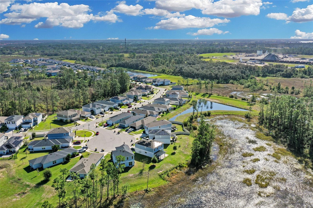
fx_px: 243
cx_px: 156
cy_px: 104
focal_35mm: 28
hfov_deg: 65.5
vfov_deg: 46.4
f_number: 6.3
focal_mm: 10.26
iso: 100
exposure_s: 1/320
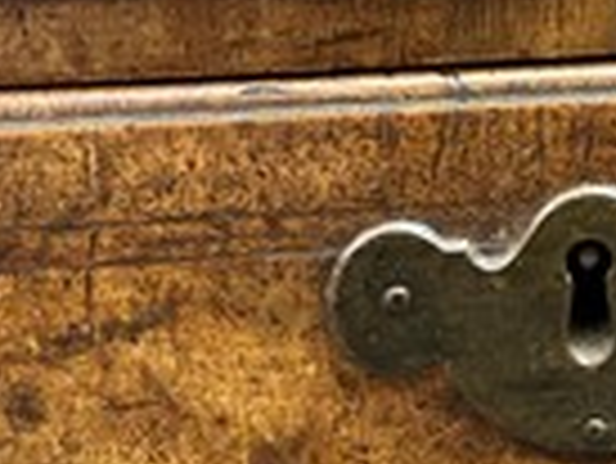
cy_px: -176
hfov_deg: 25.2
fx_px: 1300
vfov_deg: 18.5
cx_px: 634
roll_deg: -0.1
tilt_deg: -7.5
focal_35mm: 73
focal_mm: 5.1
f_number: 1.6
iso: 500
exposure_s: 1/25
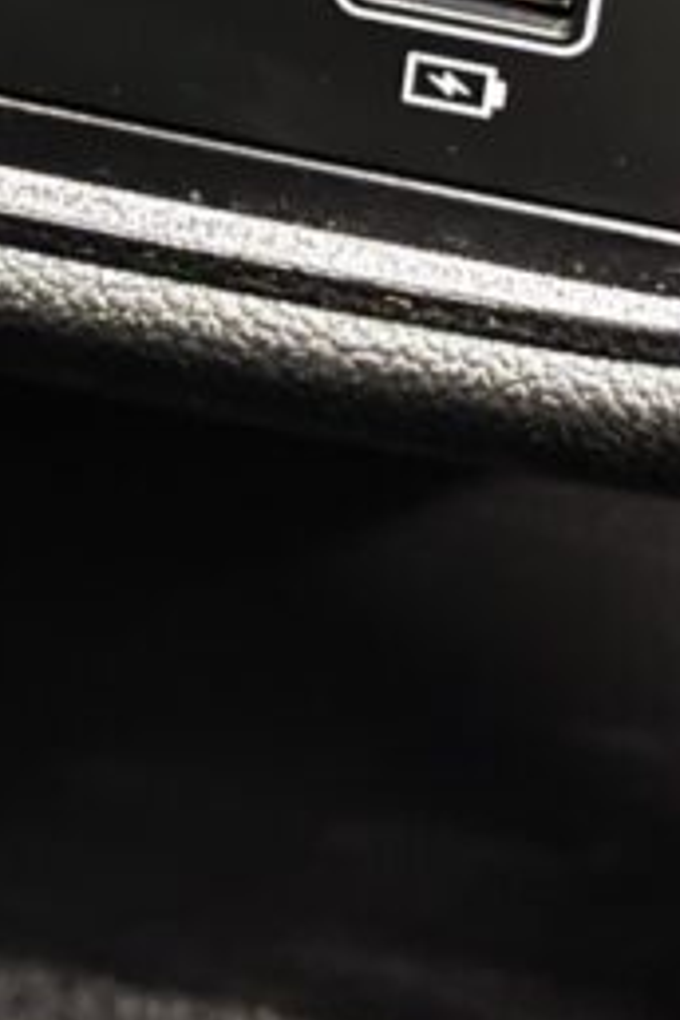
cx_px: -12
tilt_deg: -46.7
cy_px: -12
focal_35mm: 198
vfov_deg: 10.3
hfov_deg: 6.9
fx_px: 5610
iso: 800
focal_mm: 6.76
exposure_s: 1/2
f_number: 1.78
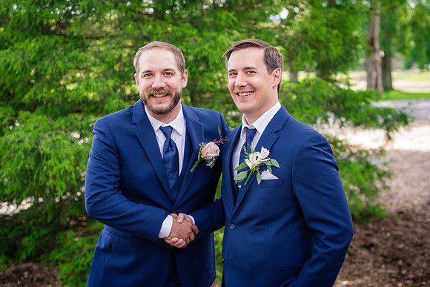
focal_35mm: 54
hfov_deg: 37.0
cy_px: 146
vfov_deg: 25.2
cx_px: 231
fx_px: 641
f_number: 3.2
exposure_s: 1/320
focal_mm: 50
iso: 400
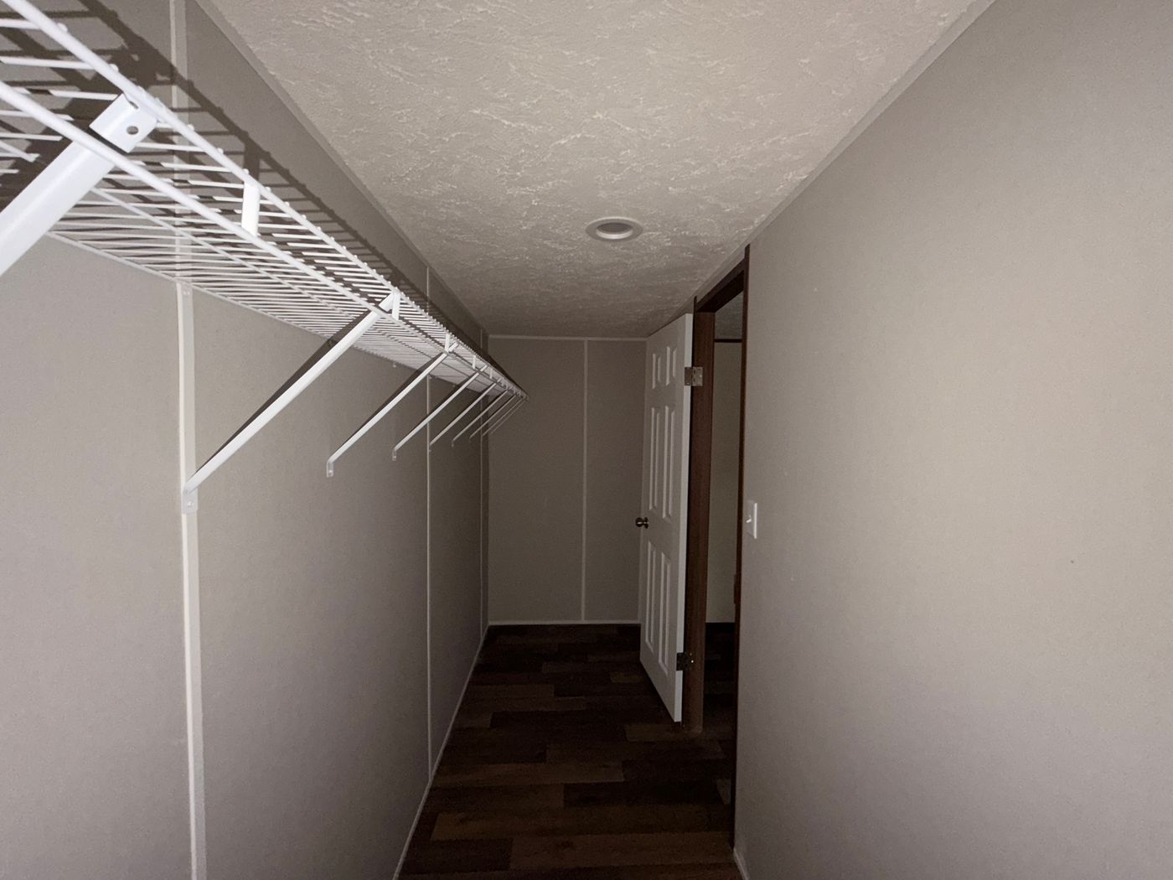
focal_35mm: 14
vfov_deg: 85.7
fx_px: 474
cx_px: 586
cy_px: 440
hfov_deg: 102.1
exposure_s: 1/34
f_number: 2.2
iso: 200
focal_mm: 2.22
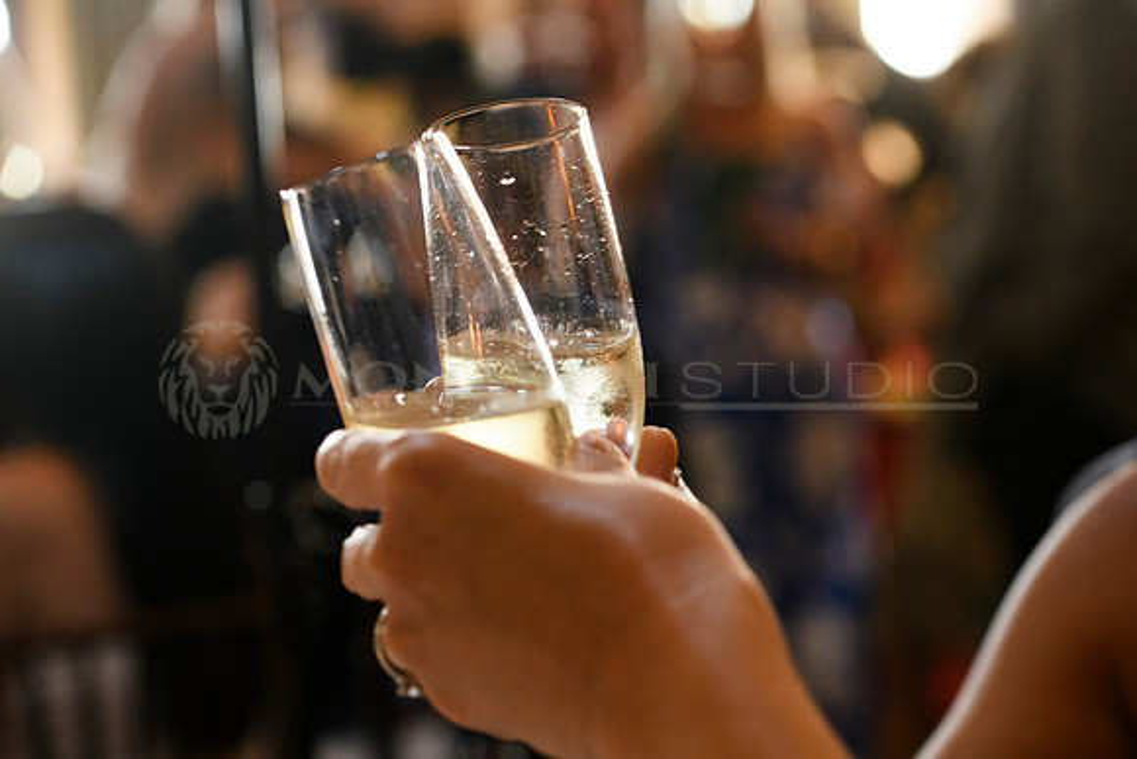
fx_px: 2527
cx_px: 568
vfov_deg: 17.1
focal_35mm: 80
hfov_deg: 25.4
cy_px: 380
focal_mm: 80
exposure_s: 1/80
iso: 3200
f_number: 6.3
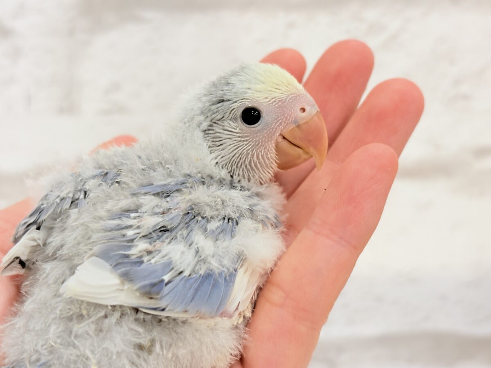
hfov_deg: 36.8
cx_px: 246
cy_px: 184
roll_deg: +1.6
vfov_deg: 28.0
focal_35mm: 52
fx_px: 738
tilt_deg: -9.4
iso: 64
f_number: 1.6
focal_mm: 5.96
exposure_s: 1/50
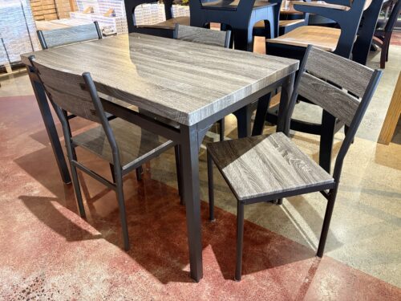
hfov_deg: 67.3
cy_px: 150
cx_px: 200
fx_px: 301
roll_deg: +1.3
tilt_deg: -30.9
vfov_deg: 53.1
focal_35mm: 26
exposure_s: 1/60
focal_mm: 5.96
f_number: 1.6
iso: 320
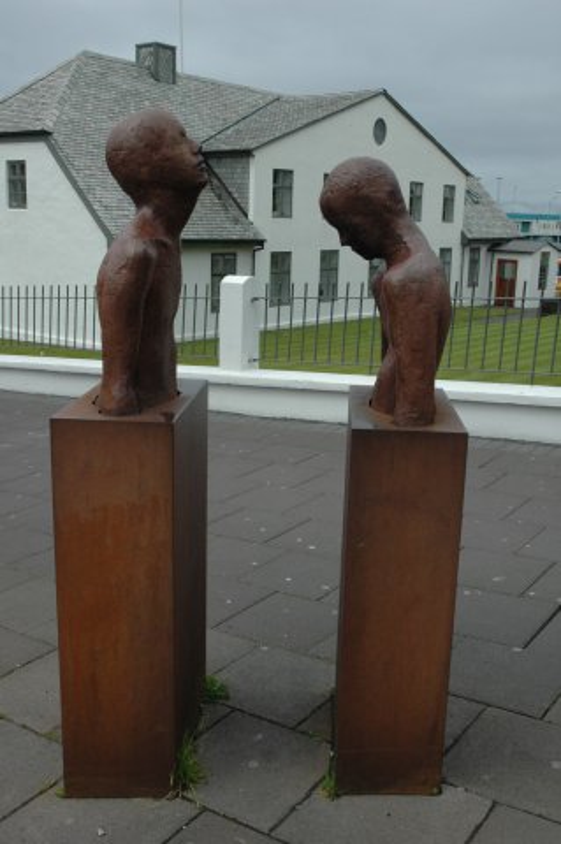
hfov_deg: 35.4
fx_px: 878
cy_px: 422
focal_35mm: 38
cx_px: 280
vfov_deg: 51.3
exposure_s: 1/250
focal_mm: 25
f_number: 14
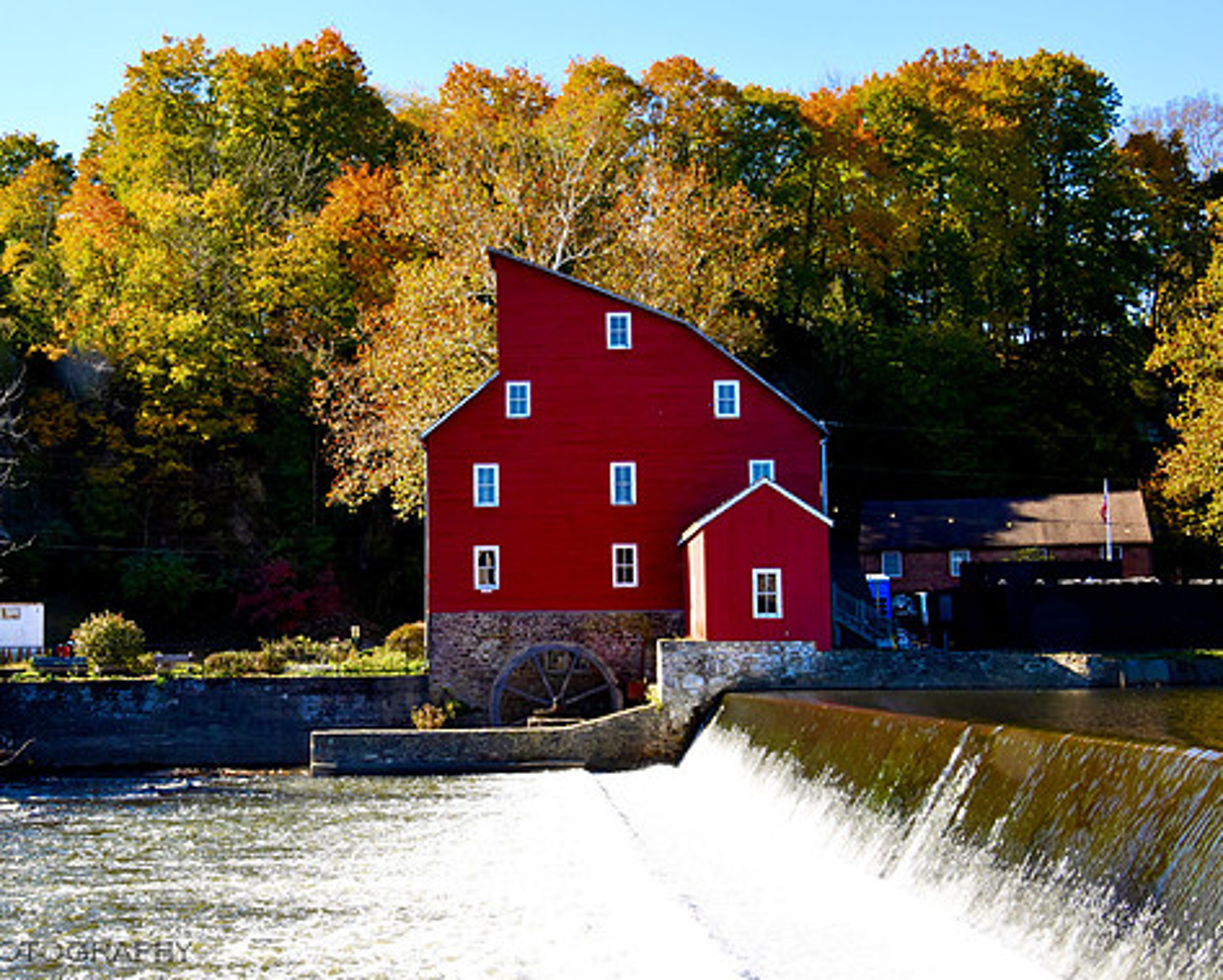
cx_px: 507
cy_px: 493
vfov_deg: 32.4
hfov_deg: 39.7
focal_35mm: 47
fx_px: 1687
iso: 800
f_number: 16
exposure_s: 1/90
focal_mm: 27
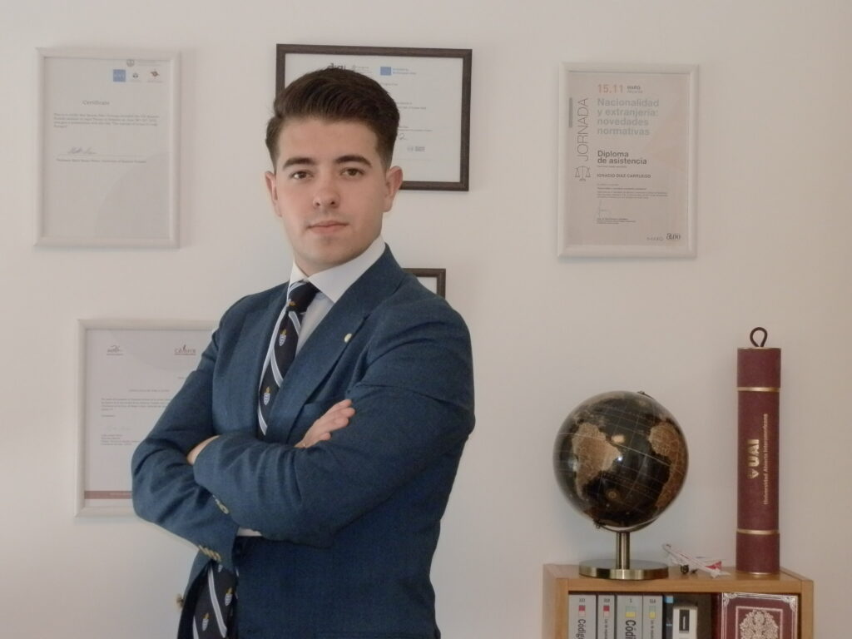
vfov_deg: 27.5
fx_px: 1304
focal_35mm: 53
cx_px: 426
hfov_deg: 36.2
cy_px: 320
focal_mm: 9.58
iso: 400
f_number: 3.6
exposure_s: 1/40
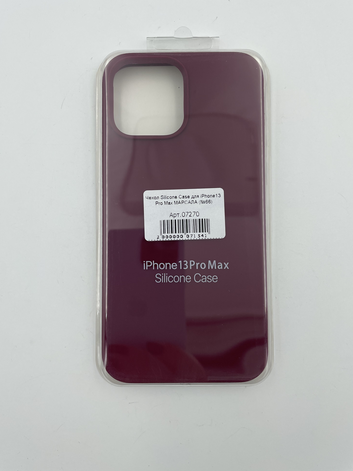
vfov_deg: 65.3
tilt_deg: -88.0
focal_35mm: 27
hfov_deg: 51.3
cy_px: 227
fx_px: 367
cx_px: 172
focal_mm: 4.2
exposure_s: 1/1575
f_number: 1.6
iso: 32
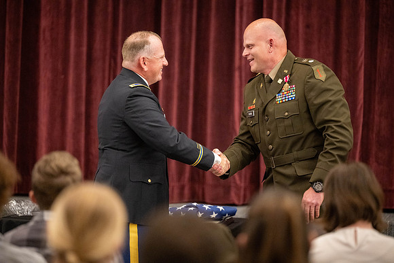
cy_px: 132
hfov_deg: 11.7
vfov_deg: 7.9
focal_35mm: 175
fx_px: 1916
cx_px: 197
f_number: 2.8
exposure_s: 1/200
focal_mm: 175
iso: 5000
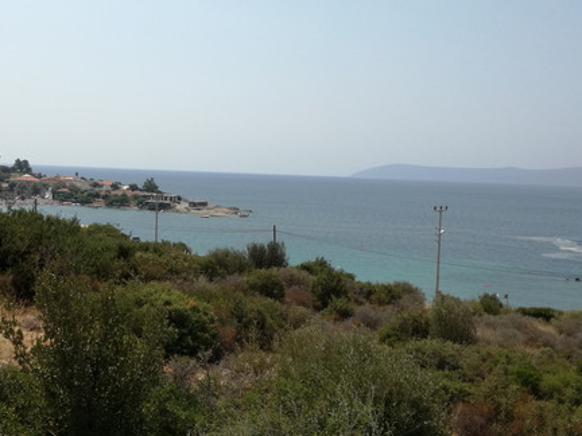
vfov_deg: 36.0
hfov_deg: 46.4
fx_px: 673
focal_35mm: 40
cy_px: 215
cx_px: 220
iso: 50
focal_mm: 3.79
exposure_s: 1/2387
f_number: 2
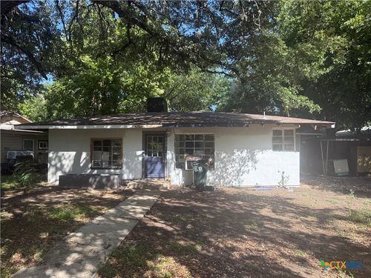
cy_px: 139
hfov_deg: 71.6
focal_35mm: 24
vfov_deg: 56.8
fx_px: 257
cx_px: 186
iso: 100
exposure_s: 1/1493
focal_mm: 6.76
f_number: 1.78
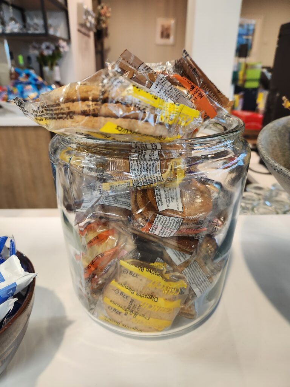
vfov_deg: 73.9
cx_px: 145
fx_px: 257
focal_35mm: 23
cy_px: 194
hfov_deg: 58.9
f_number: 1.8
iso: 320
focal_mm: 5.4
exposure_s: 1/100
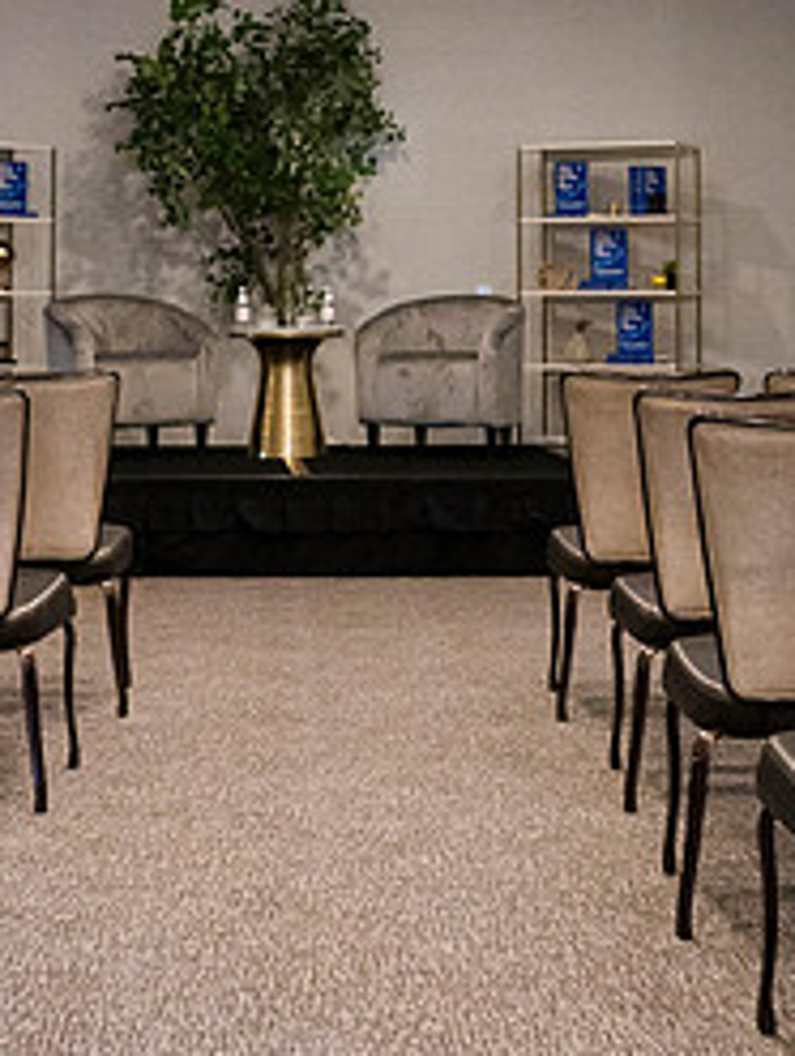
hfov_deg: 34.3
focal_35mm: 42
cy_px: 368
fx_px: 1283
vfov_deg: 44.2
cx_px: 318
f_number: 4
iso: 4000
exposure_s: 1/200
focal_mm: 24
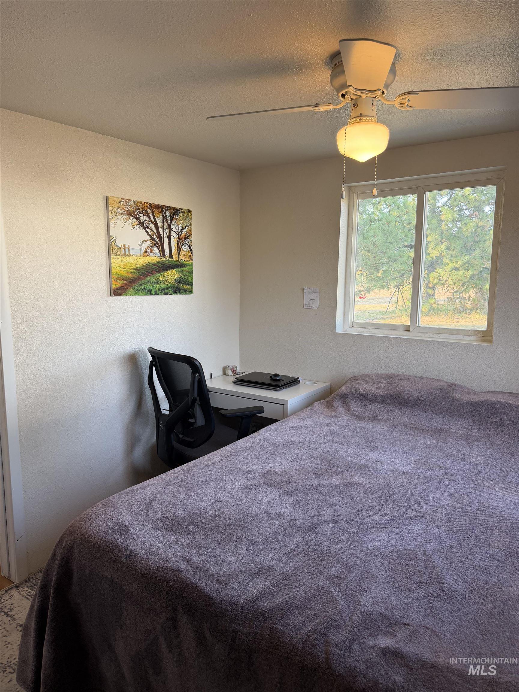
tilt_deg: -9.9
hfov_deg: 56.8
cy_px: 346
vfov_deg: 71.6
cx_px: 260
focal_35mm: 24
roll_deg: -0.6
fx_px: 480
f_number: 1.78
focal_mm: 6.76
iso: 125
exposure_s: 1/120
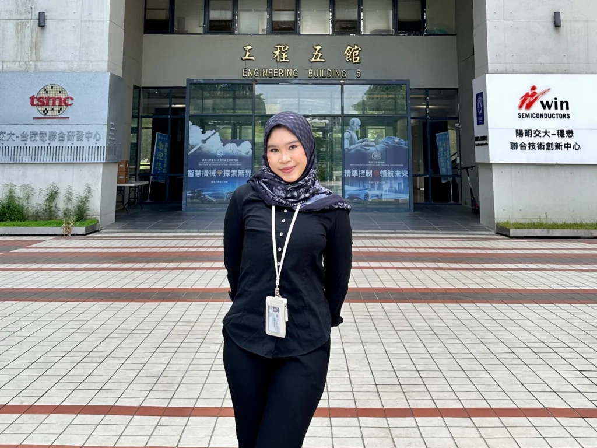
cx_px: 298
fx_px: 414
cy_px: 224
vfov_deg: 56.8
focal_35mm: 24
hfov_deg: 71.6
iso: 80
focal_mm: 6.86
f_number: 1.78
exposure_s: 1/626
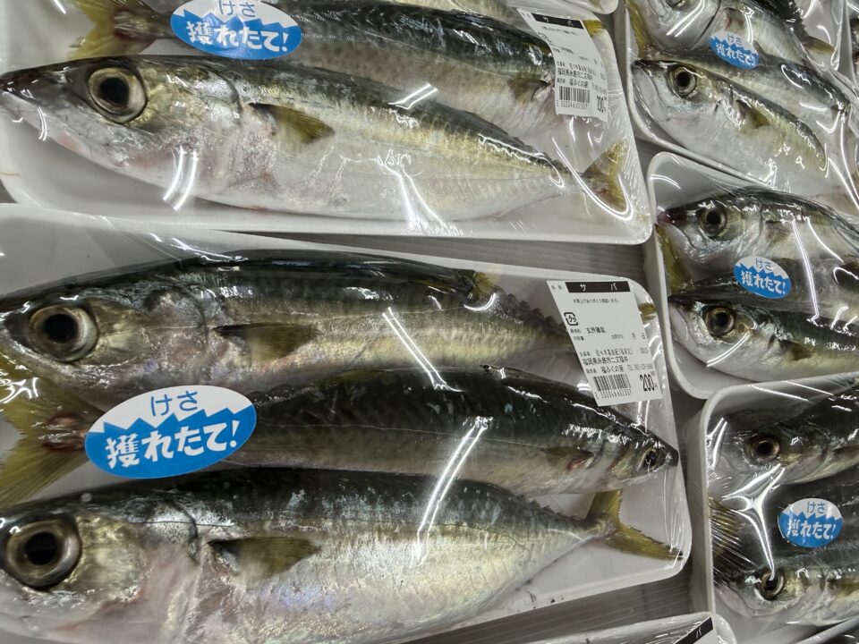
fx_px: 596
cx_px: 430
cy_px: 322
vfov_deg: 56.8
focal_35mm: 24
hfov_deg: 71.6
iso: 160
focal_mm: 2.22
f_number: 2.2
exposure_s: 1/120
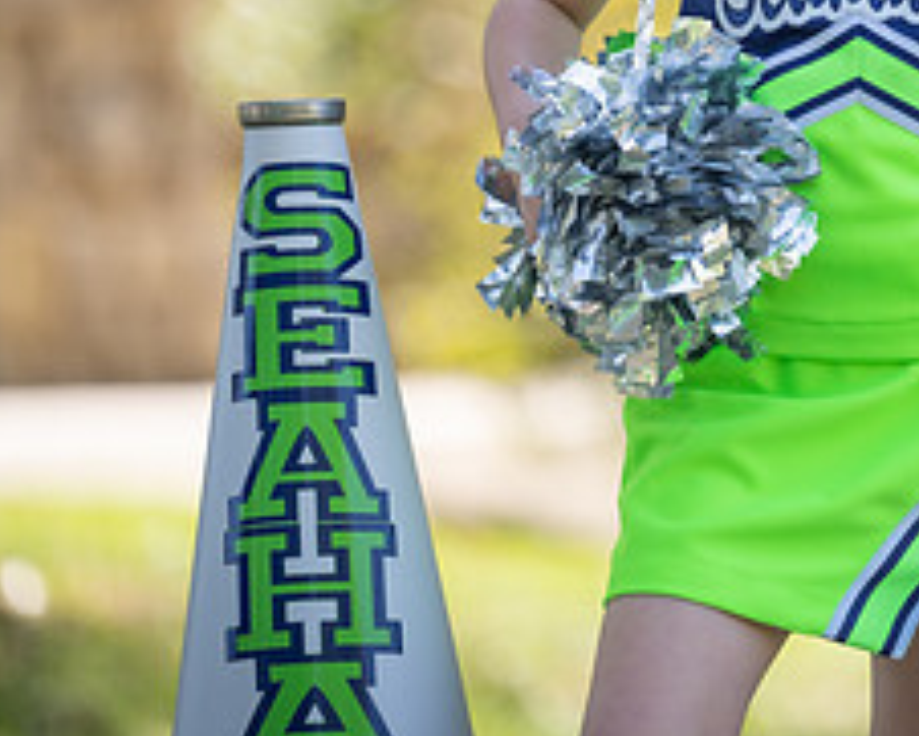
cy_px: 2
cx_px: 874
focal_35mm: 454
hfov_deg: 4.3
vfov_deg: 3.4
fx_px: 12354
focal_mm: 188
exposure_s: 1/400
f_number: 2.8
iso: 100
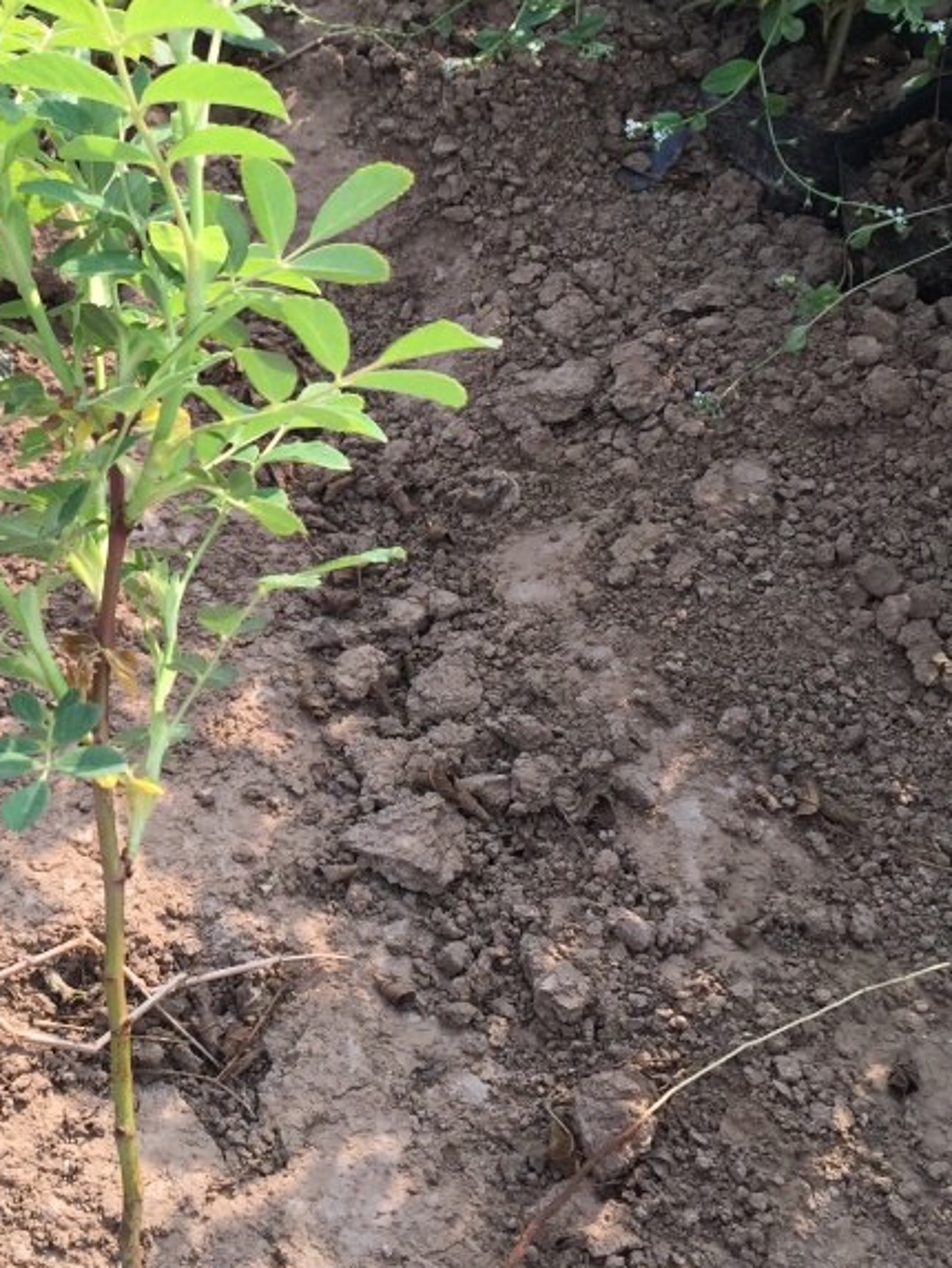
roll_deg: -2.9
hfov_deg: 26.2
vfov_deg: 35.3
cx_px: 108
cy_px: 453
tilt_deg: -43.9
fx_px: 1979
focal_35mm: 54
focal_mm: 4.15
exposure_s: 1/628
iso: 32
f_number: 2.2
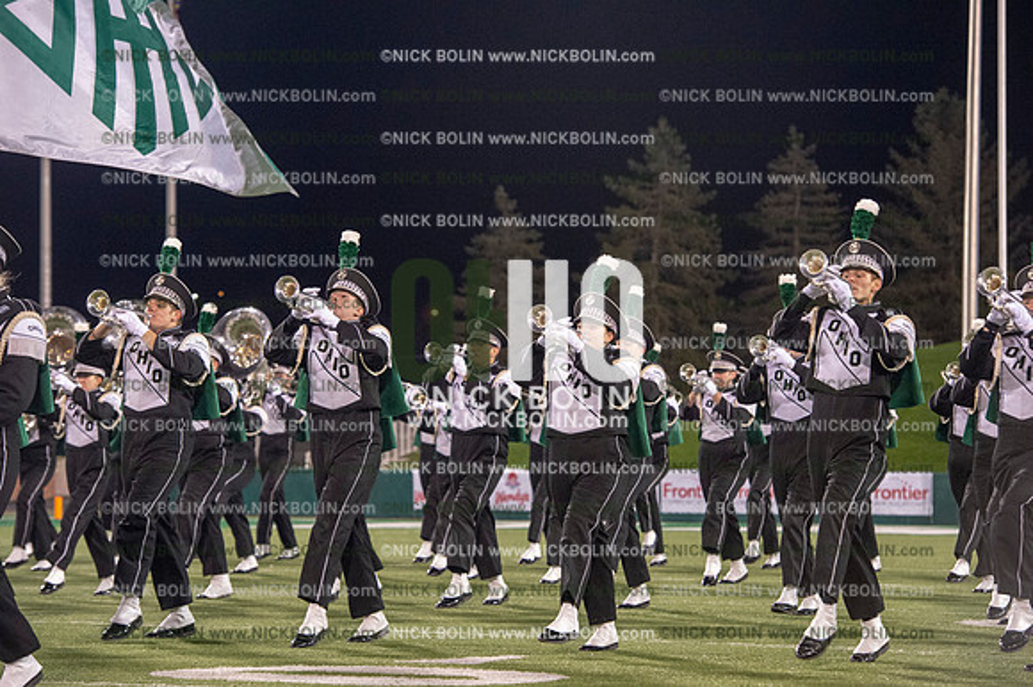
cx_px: 516
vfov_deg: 10.5
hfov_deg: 15.8
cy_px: 344
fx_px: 3728
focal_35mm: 130
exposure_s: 1/400
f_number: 5.6
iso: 6400
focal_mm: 130
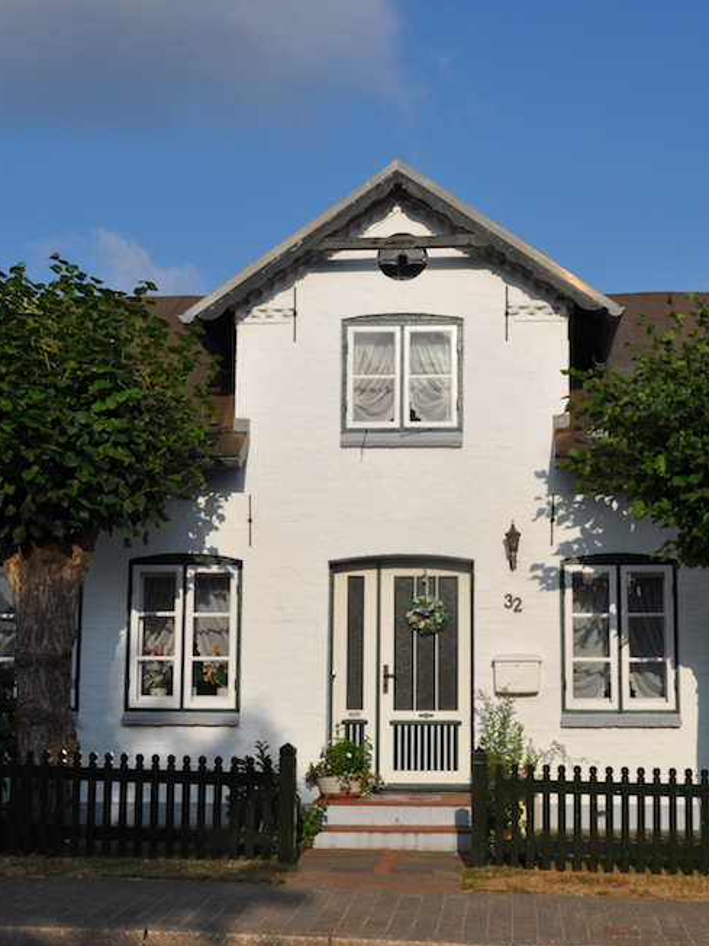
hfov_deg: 27.5
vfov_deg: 36.2
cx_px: 426
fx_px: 1447
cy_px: 470
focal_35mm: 53
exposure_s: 1/500
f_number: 11
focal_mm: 24
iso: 200
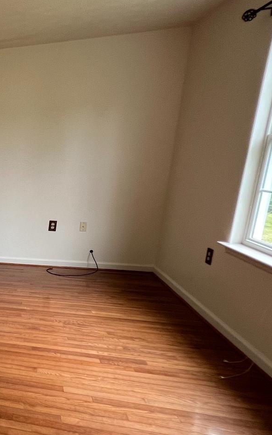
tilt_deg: -14.7
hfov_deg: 29.1
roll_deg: +1.9
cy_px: 255
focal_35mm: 30
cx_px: -120
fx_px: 356
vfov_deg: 62.5
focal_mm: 1.57
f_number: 1.8
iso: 100
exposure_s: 1/99
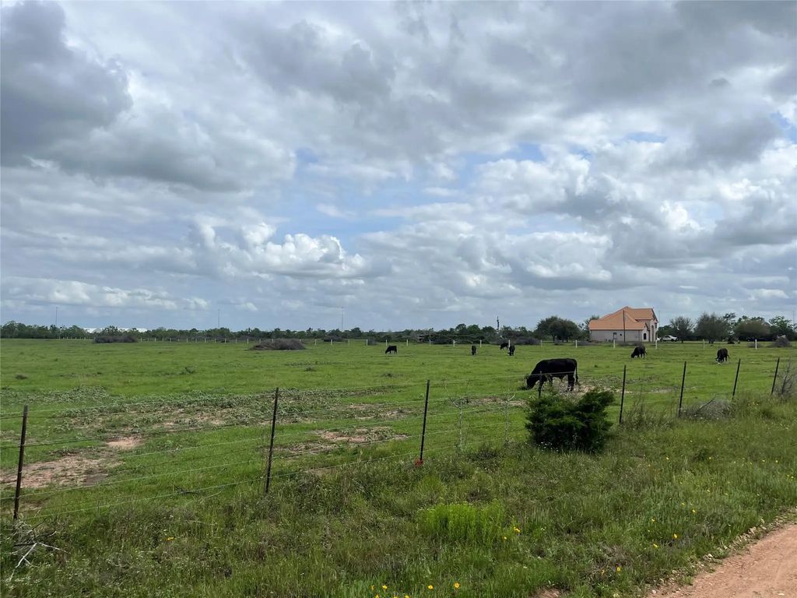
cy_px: 299
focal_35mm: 26
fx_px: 599
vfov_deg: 53.1
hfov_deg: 67.3
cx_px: 398
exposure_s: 1/6494
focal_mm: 5.1
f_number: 1.6
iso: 50
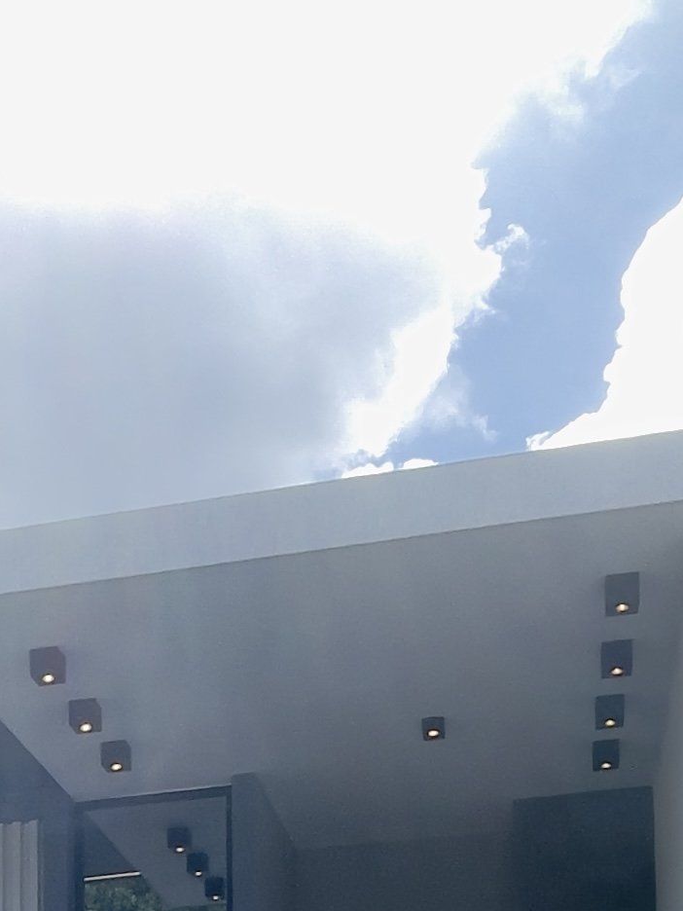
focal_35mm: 56
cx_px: 85
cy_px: 1215
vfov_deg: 27.9
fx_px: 1473
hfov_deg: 25.4
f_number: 2.4
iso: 25
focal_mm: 1.54
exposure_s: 1/959
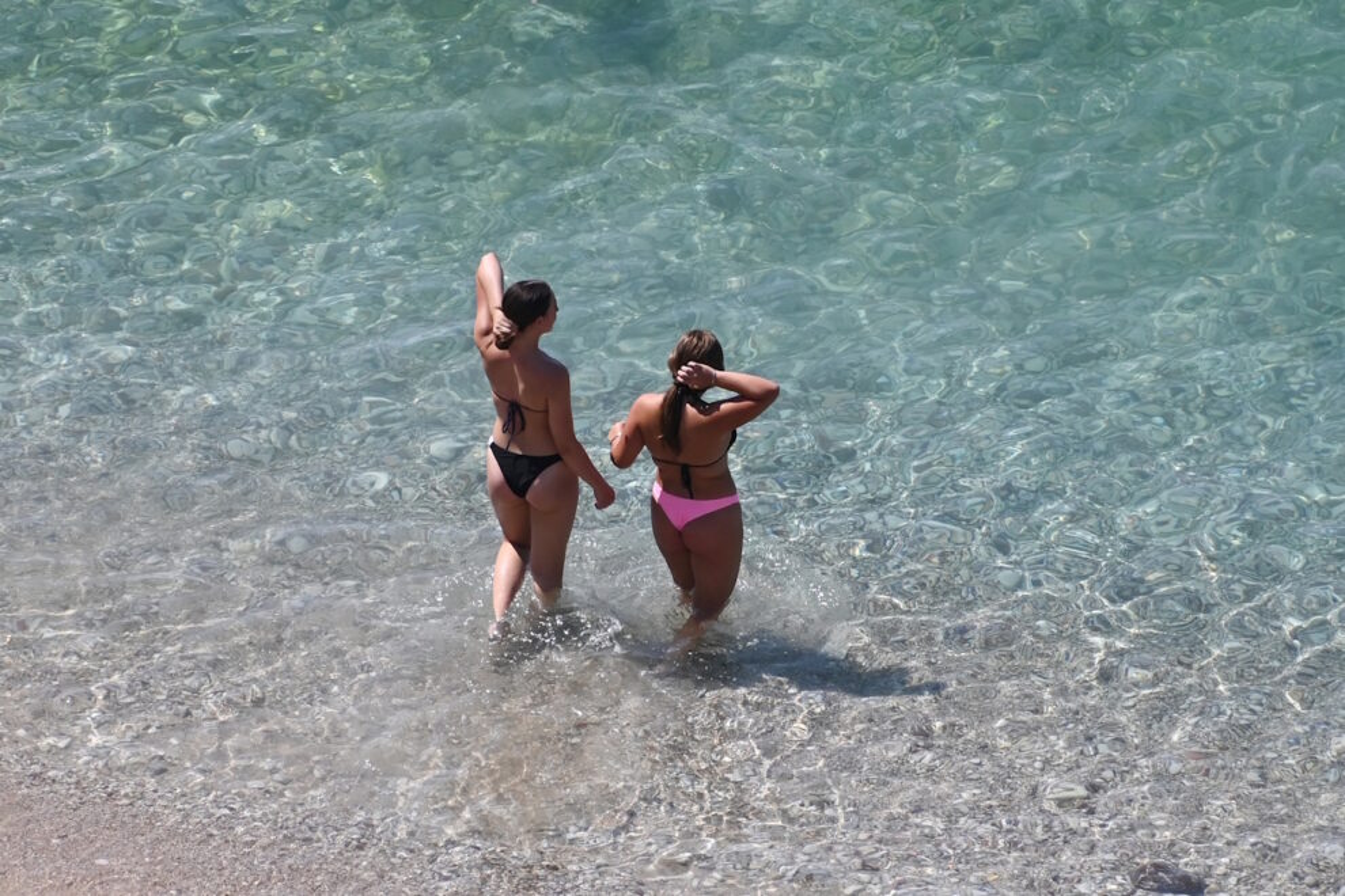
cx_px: 672
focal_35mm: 405
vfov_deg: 3.4
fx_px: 15130
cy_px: 448
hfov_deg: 5.1
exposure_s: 1/1250
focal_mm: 270
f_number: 11
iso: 640
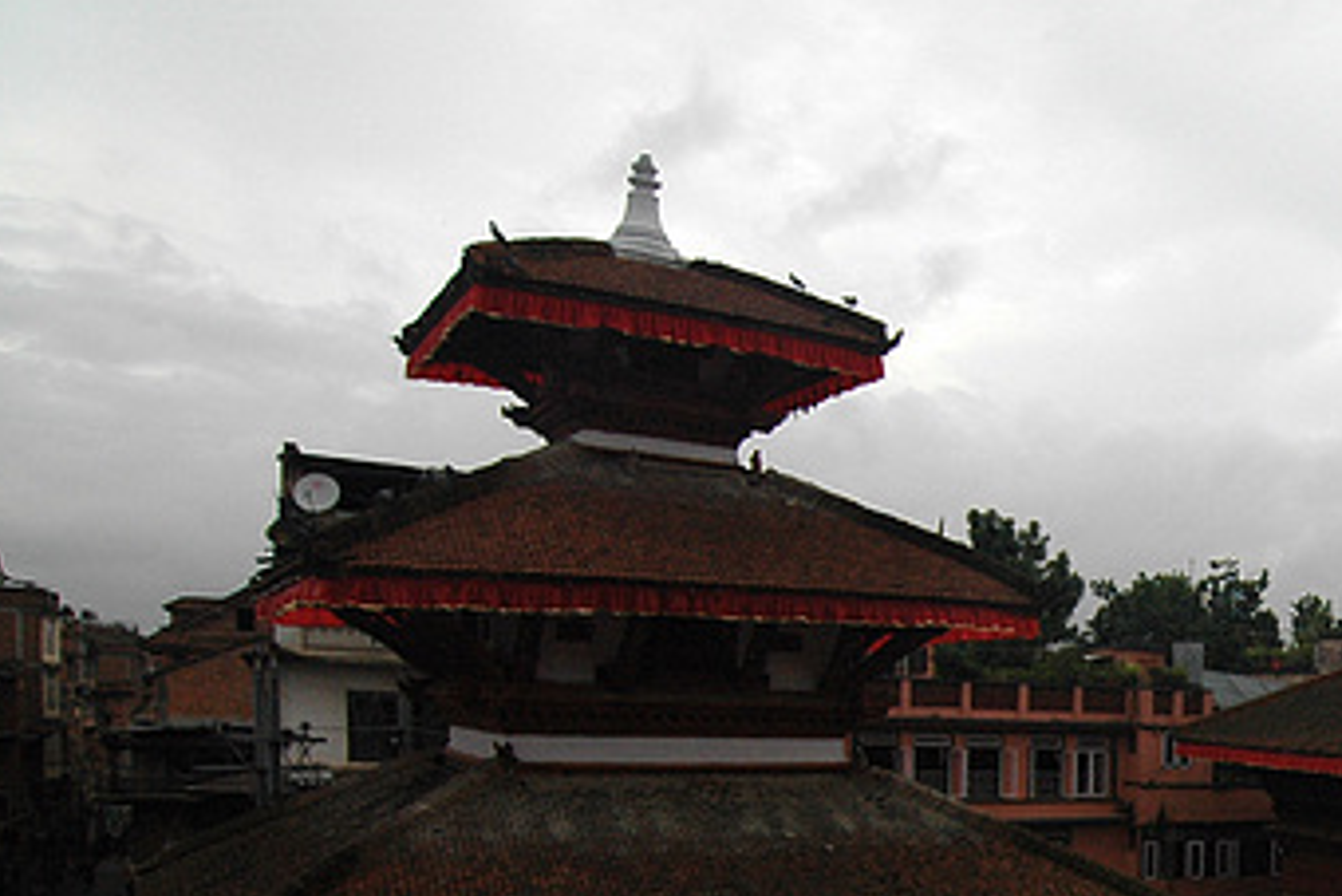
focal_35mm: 37
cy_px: 835
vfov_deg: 33.7
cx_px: 1291
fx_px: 1380
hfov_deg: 45.2
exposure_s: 1/200
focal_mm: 12
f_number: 7.1
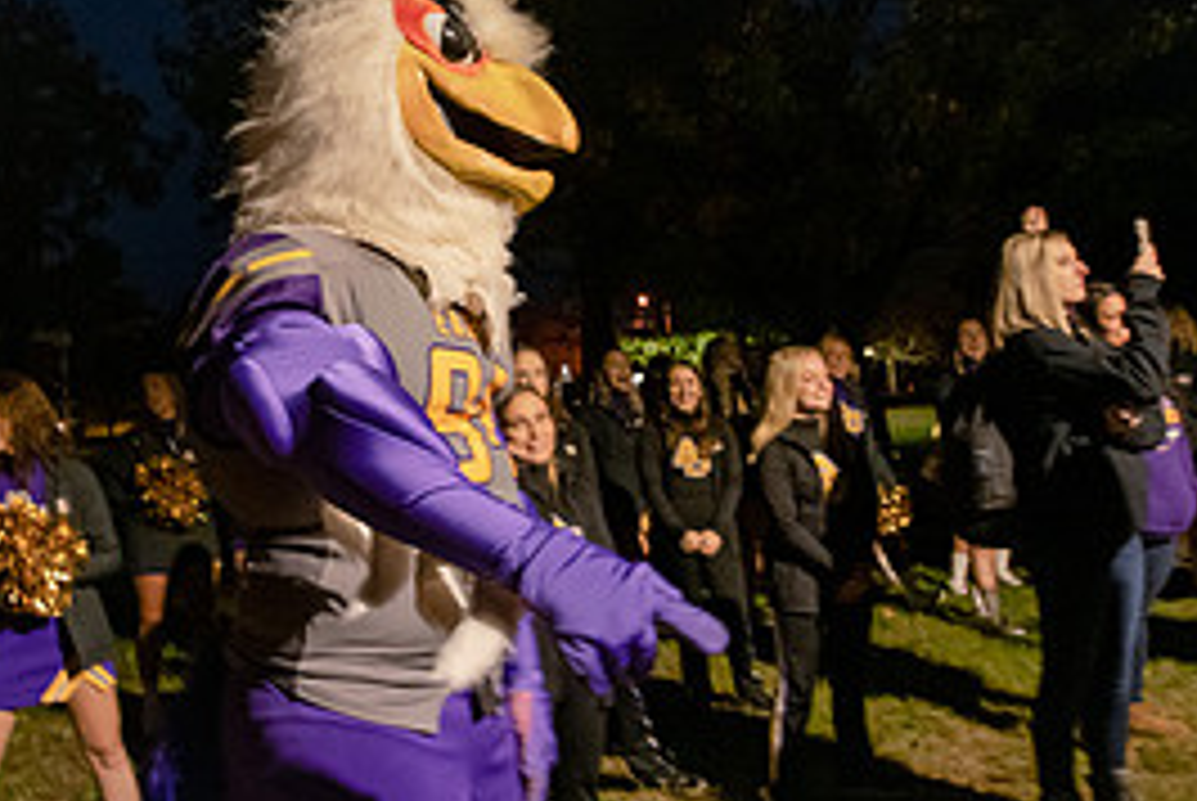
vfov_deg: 35.9
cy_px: 317
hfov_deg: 51.3
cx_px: 454
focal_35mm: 37
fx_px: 1232
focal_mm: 17
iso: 5000
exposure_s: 1/40
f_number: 5
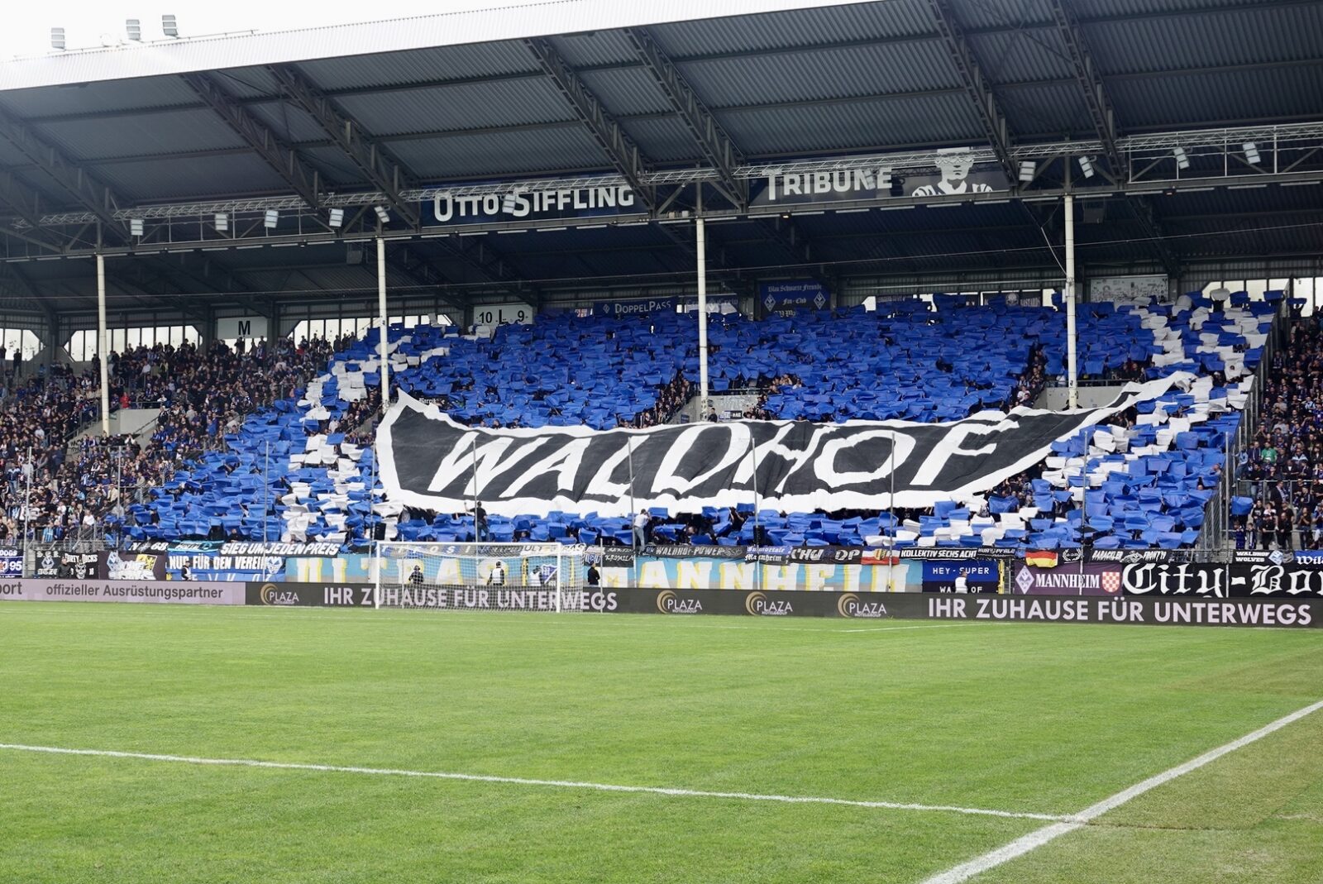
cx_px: 662
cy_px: 442
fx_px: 2059
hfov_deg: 35.6
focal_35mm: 56
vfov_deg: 24.2
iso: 100
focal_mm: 20.49
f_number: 3.5
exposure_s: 1/250
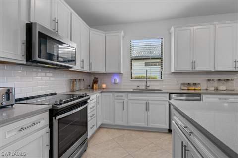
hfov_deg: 96.7
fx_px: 106
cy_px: 79
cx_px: 119
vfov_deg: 73.7
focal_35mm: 16
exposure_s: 1/40
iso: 400
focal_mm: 16
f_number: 8
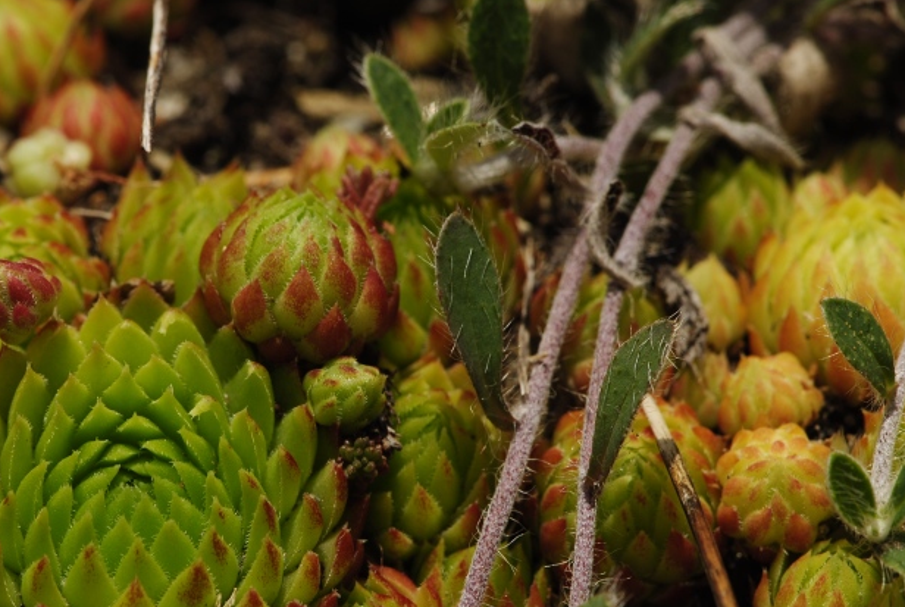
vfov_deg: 8.3
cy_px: 379
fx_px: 4171
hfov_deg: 12.4
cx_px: 336
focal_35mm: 166
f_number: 10
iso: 100
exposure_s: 1/320
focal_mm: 85
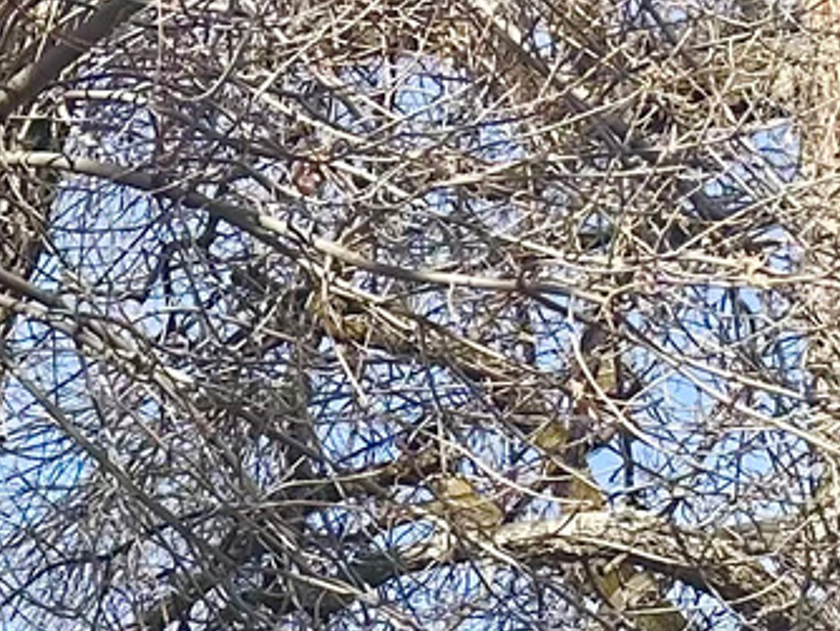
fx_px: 3570
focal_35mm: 147
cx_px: -1190
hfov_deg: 11.2
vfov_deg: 8.8
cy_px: 1712
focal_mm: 6.86
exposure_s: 1/2809
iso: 80
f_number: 1.78
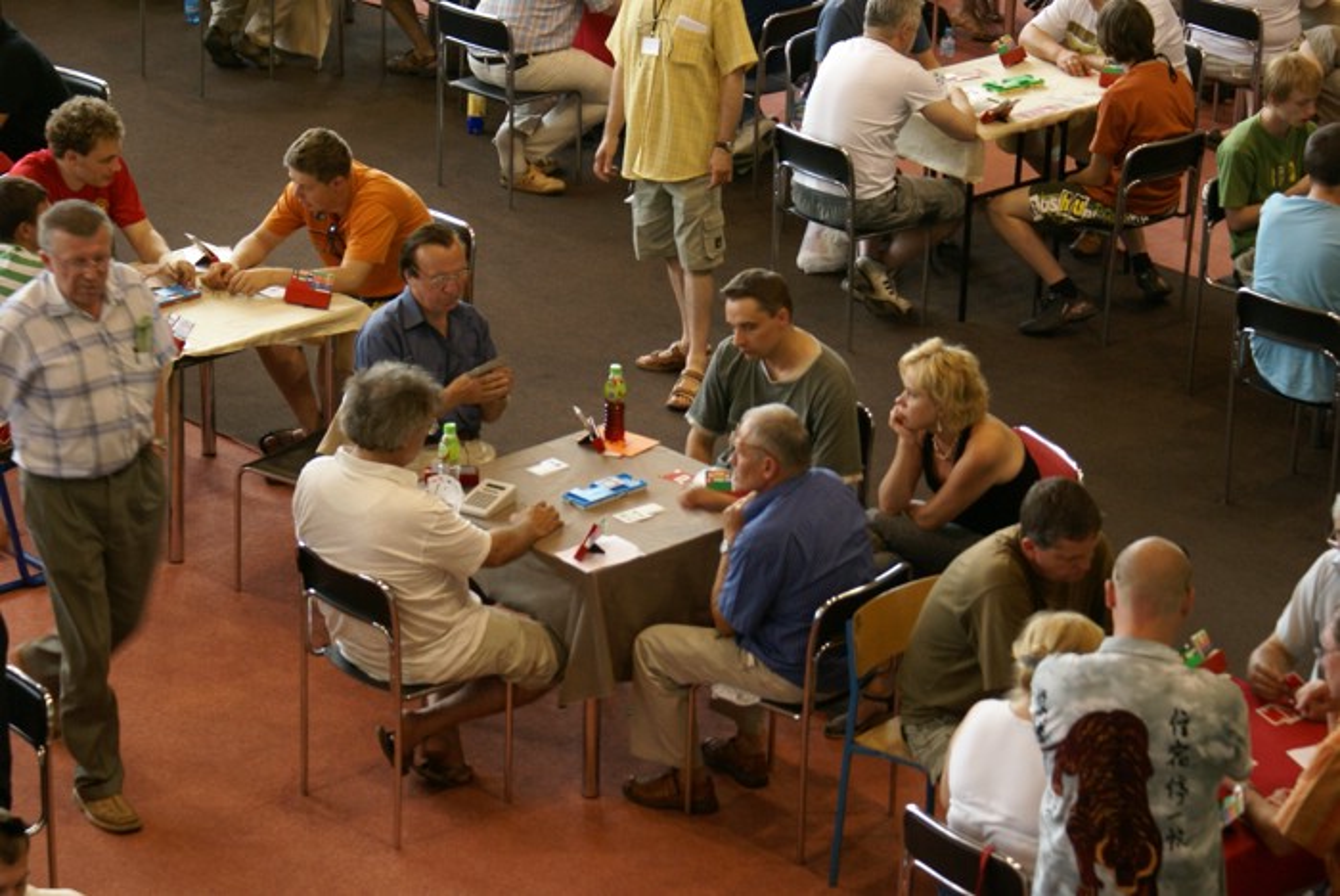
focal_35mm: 105
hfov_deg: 19.4
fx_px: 3911
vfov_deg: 13.1
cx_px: 670
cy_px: 448
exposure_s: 1/30
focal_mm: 70
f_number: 5.6
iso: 400
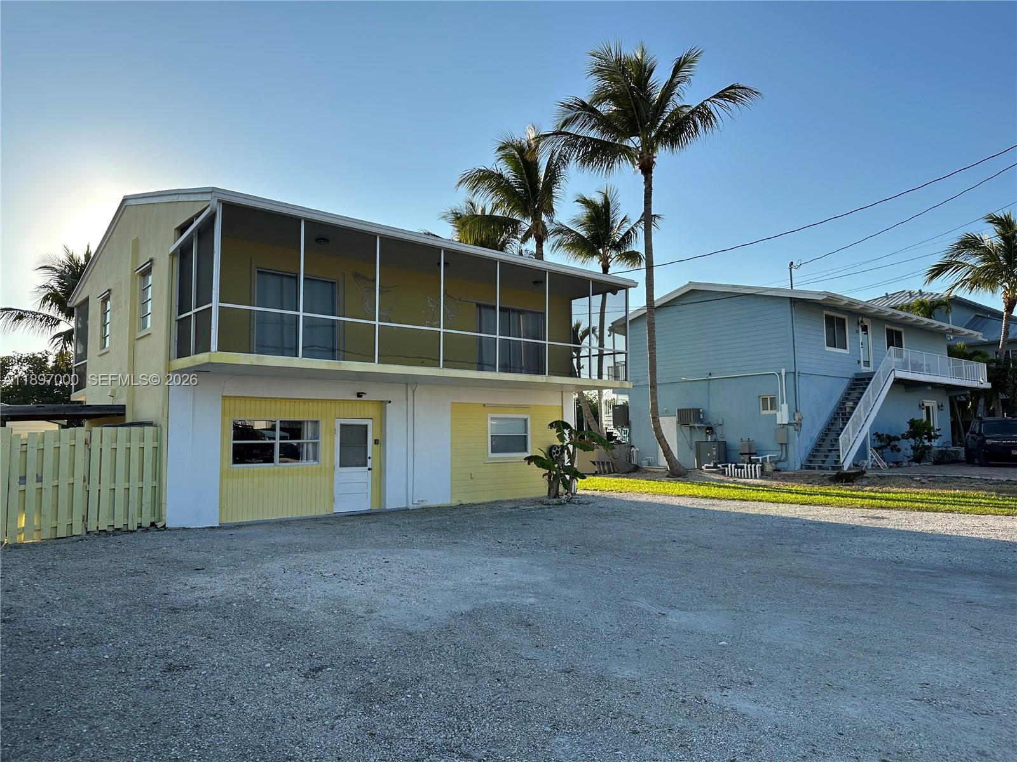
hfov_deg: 71.6
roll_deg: +0.6
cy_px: 381
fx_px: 705
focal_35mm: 24
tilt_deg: +4.6
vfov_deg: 56.8
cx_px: 508
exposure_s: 1/3247
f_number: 1.78
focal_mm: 6.86
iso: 80
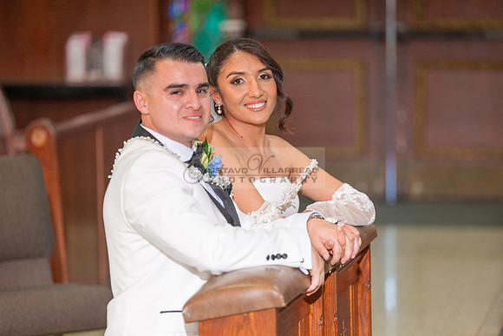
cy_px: 168
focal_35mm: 165
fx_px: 2306
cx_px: 252
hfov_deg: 12.4
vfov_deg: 8.3
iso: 1000
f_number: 3.2
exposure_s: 1/200
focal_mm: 165
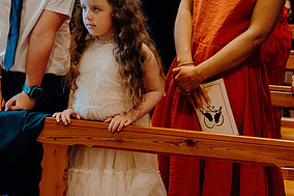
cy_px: 15
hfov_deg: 14.3
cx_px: 71
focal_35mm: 143
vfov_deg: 9.5
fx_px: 1167
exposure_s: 1/160
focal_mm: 70
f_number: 3.2
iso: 5000
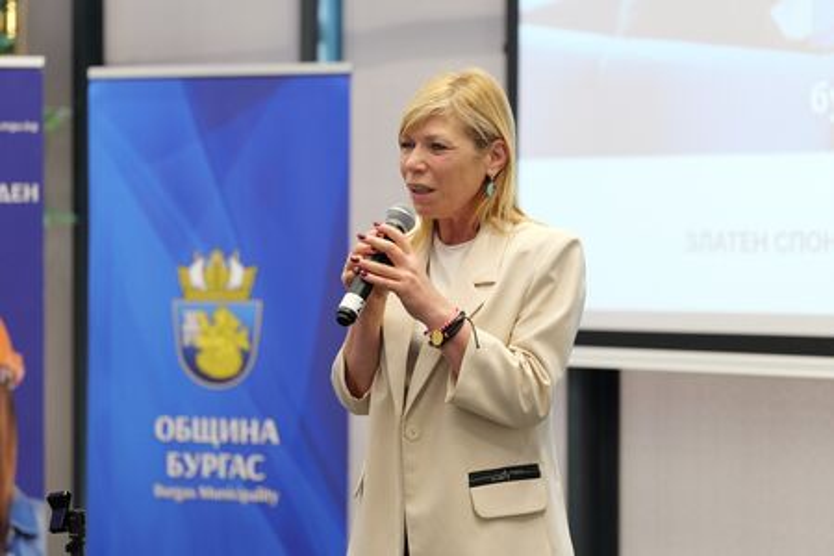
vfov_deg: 13.0
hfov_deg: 19.5
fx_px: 2432
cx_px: 417
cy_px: 278
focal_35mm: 105
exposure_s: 1/400
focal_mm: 105
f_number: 2.8
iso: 3200
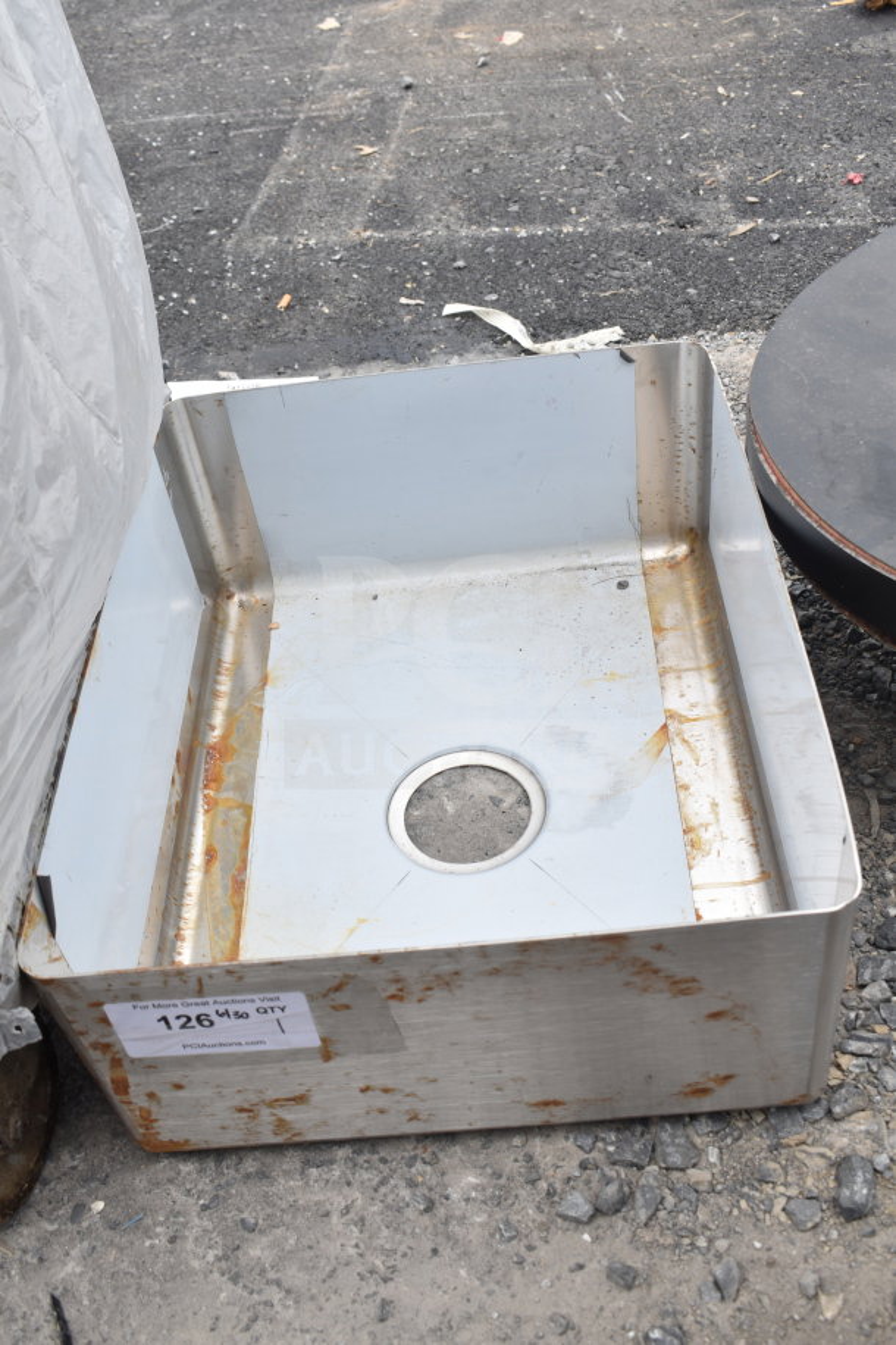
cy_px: 672
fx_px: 1344
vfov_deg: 53.1
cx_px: 448
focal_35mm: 36
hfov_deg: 36.9
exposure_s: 1/160
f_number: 6.3
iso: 200
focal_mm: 24
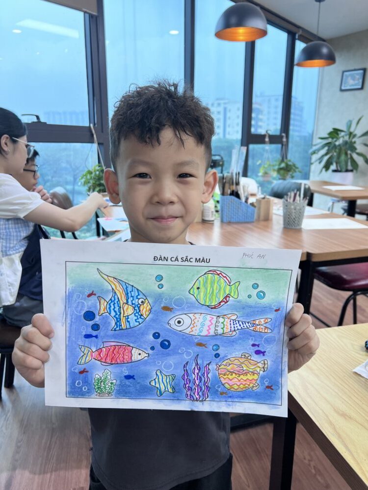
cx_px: 184
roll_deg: -0.4
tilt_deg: -16.2
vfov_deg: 67.3
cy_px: 245
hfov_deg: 53.1
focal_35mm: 26
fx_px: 369
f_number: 1.5
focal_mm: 5.7
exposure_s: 1/100
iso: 40
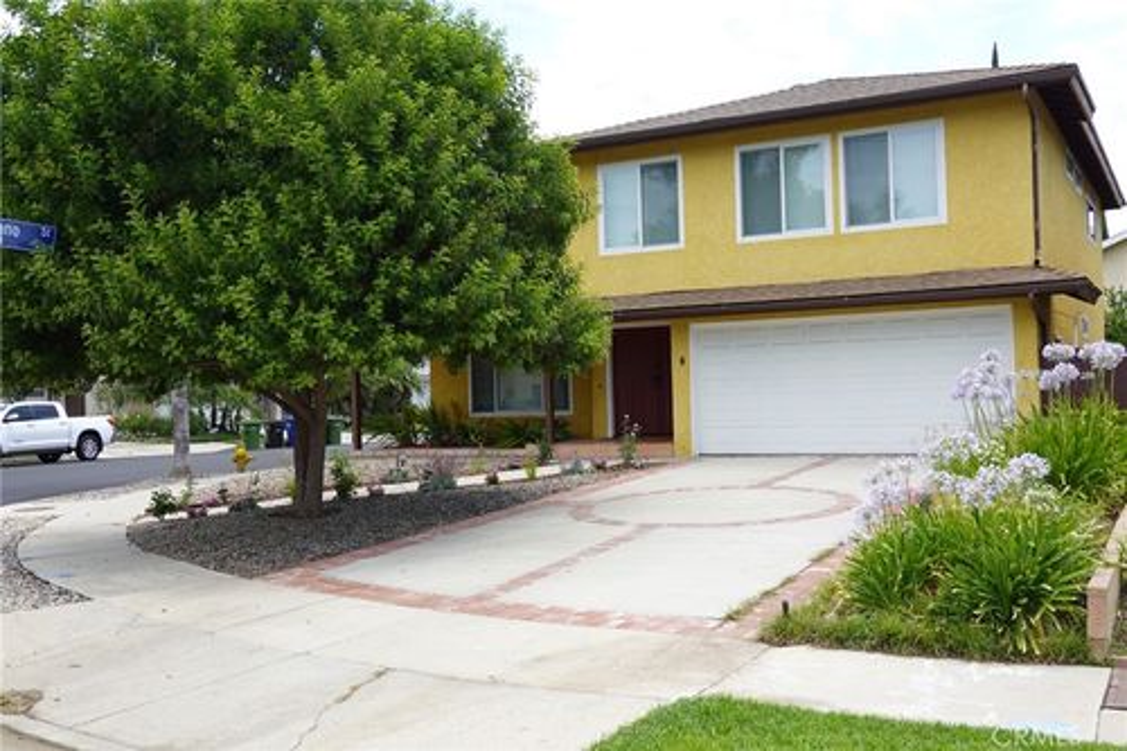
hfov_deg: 51.9
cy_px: 376
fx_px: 1158
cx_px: 564
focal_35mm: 37
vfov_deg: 35.9
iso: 100
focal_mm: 13.56
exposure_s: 1/200
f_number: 5
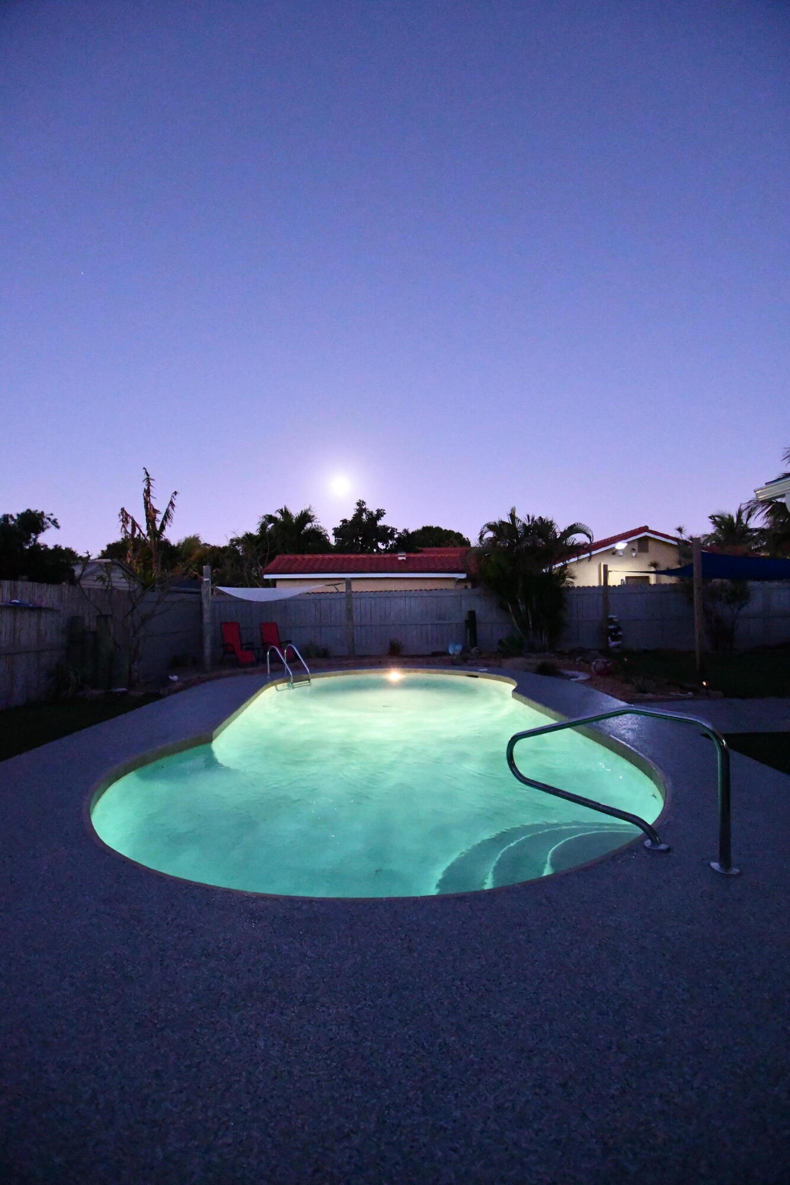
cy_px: 592
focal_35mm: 15
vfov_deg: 100.4
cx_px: 395
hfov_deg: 77.3
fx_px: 494
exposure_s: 1/20
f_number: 3.5
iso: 12800
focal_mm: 10
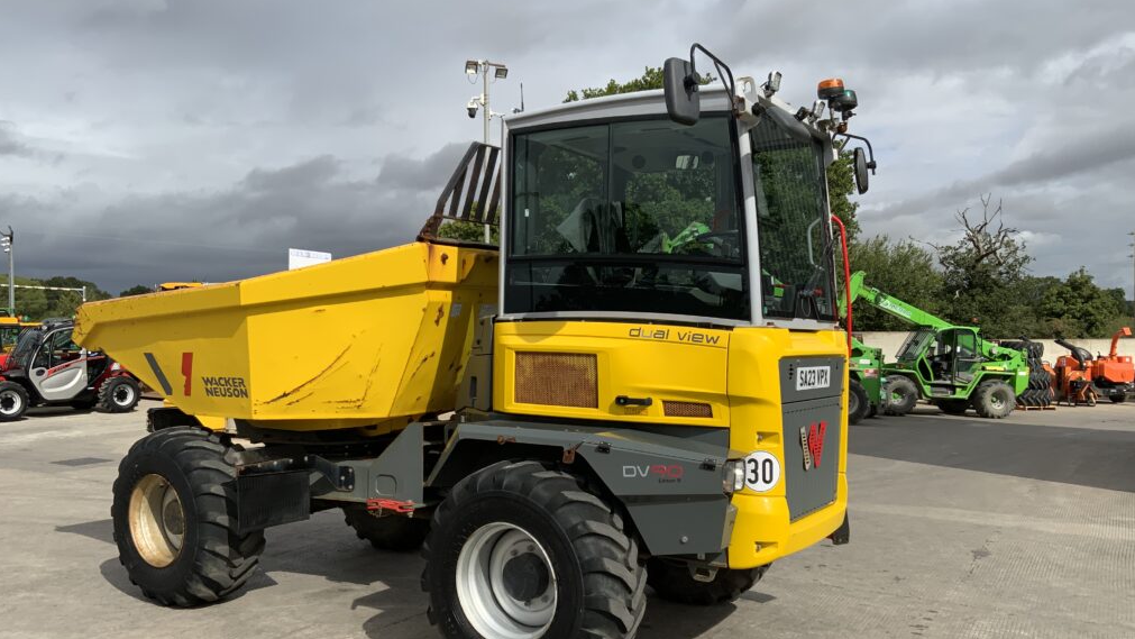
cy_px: 372
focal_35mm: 32
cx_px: 569
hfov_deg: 61.0
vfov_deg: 36.6
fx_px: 963
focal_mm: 3
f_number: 1.8
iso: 20
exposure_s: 1/3125
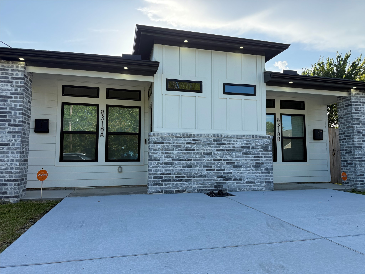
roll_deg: -0.1
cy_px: 137
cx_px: 182
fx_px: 253
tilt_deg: +5.3
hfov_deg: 71.6
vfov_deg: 56.8
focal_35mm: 24
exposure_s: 1/2053
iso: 100
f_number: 1.78
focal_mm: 6.76
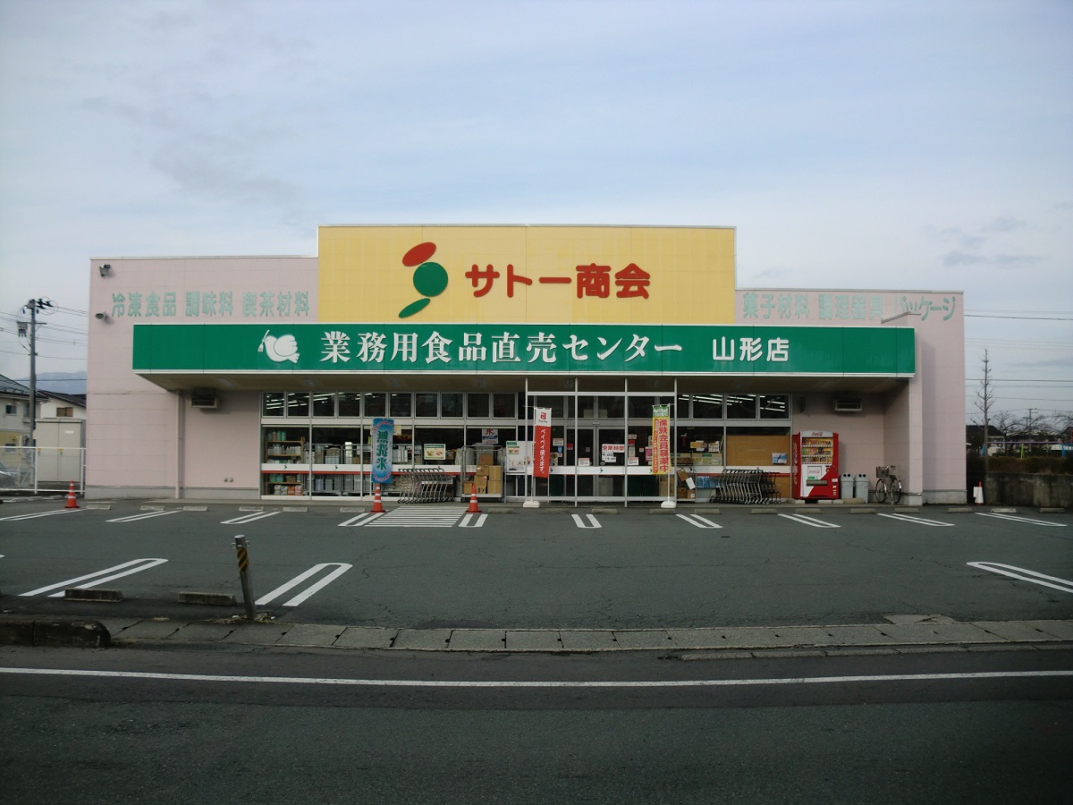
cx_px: 536
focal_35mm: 35
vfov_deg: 40.7
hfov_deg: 52.6
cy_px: 402
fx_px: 1085
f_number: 3.1
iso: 64
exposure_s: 1/640
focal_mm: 6.3
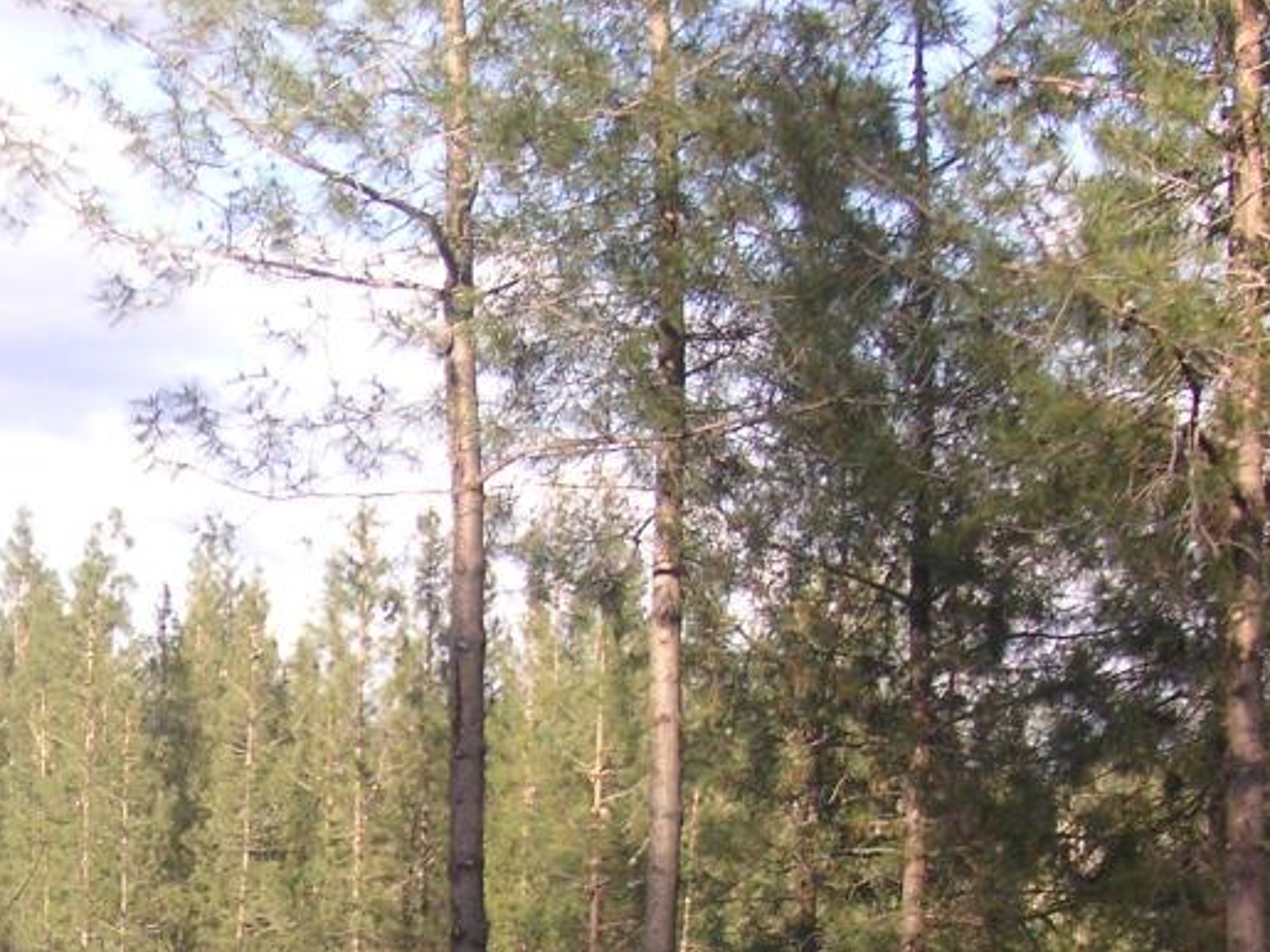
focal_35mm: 92
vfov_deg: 15.7
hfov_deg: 20.5
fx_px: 3375
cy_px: 1019
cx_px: -69
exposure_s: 1/180
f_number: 2.8
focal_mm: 6.1
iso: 50
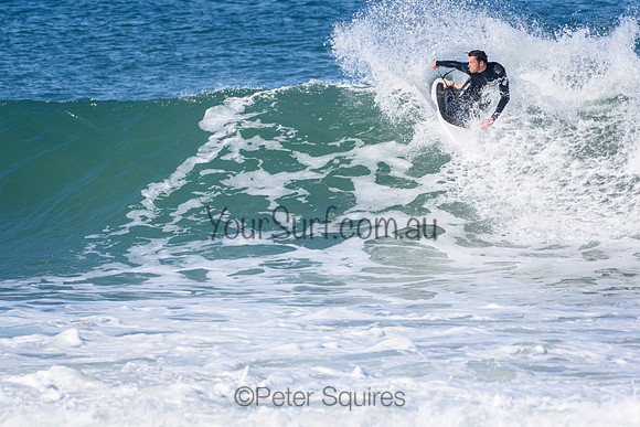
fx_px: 13338
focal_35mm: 750
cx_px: 320
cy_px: 214
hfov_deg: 2.7
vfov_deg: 1.8
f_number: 5.6
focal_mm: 500
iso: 720
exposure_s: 1/4000
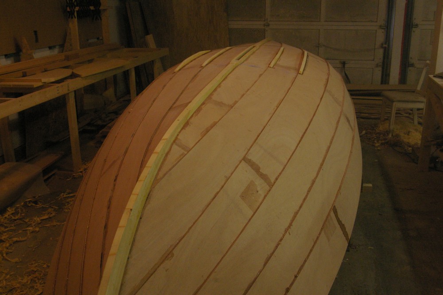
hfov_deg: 53.2
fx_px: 443
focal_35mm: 36
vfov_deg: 36.8
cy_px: 148
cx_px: 222
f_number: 8
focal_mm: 24
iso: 1600
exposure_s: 1/30
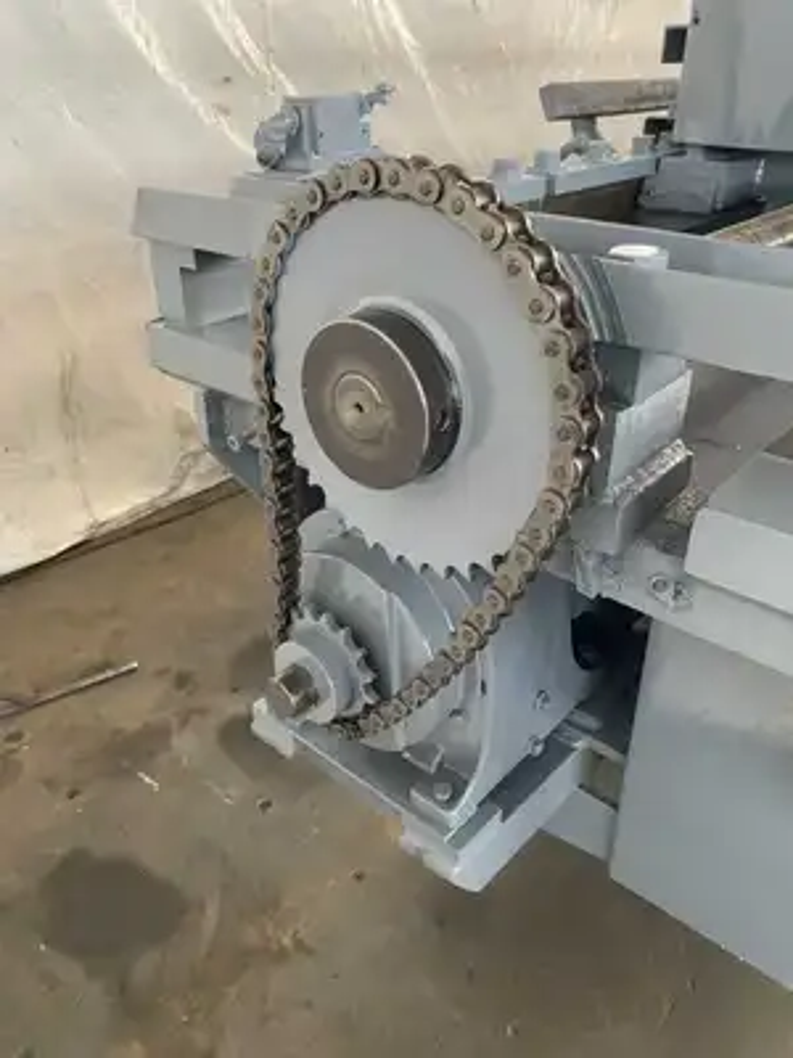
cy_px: 529
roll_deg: +2.0
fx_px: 794
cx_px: 396
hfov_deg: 53.1
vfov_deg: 67.3
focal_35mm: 26
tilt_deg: -27.8
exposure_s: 1/60
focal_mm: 4.25
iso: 250
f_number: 1.8
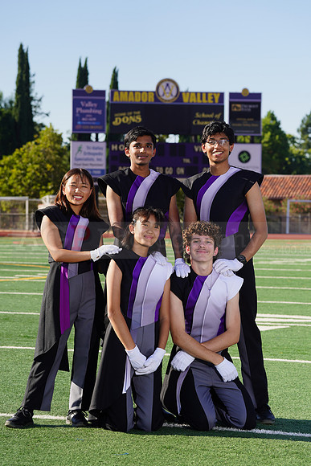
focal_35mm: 133
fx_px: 1722
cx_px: 156
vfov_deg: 15.4
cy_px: 233
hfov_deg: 10.3
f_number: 9
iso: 100
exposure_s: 1/250
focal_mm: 133
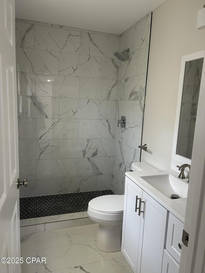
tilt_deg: -9.9
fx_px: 205
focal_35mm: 26
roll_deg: -3.1
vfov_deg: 67.3
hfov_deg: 53.1
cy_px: 136
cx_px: 102
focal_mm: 5.7
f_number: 1.5
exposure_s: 1/60
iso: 250
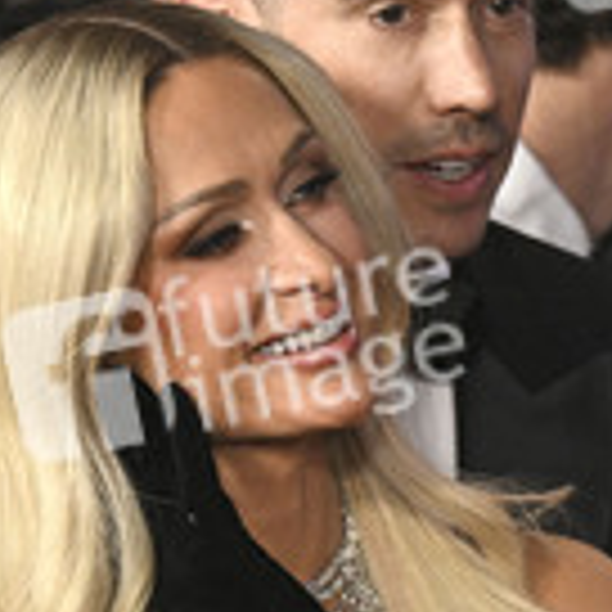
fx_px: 4641
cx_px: 364
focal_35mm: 232
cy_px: 580
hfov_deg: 7.5
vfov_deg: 7.5
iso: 2000
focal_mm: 93
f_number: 4
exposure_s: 1/320
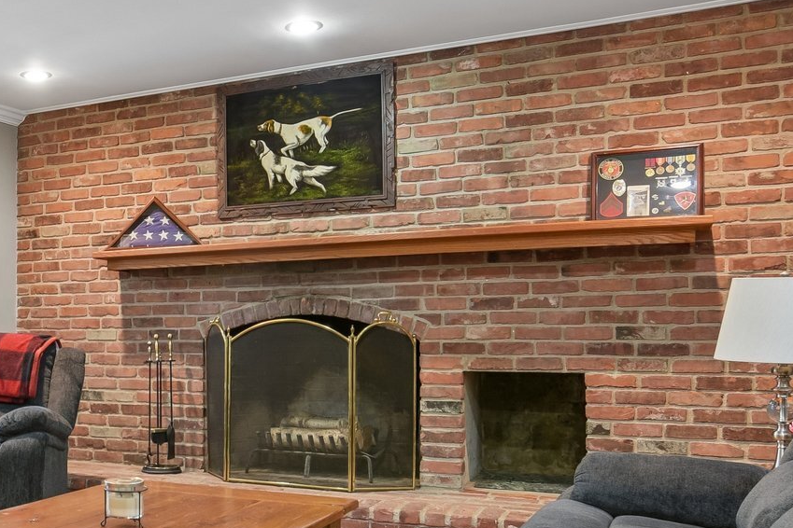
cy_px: 342
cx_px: 107
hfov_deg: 44.0
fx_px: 903
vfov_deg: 32.4
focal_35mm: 41
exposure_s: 1/2
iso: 400
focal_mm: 17
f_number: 11
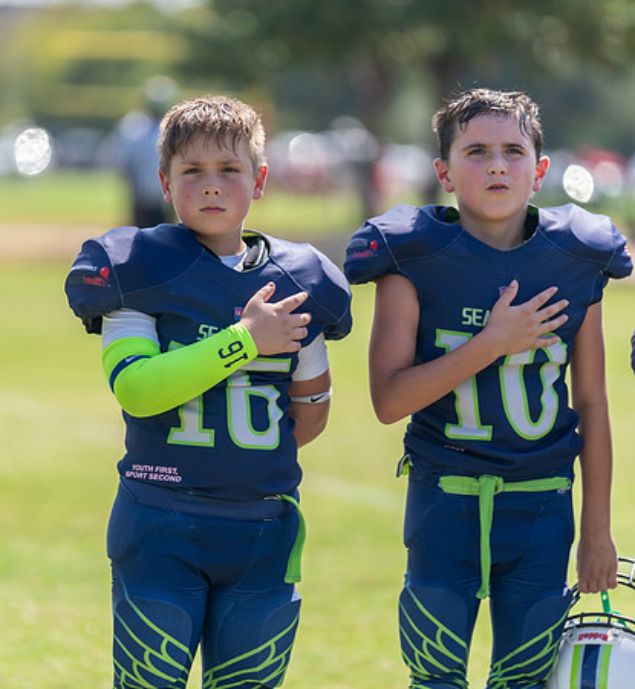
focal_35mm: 274
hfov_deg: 6.1
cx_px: 201
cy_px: 322
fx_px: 5927
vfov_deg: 6.6
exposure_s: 1/800
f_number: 2.8
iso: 100
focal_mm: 194
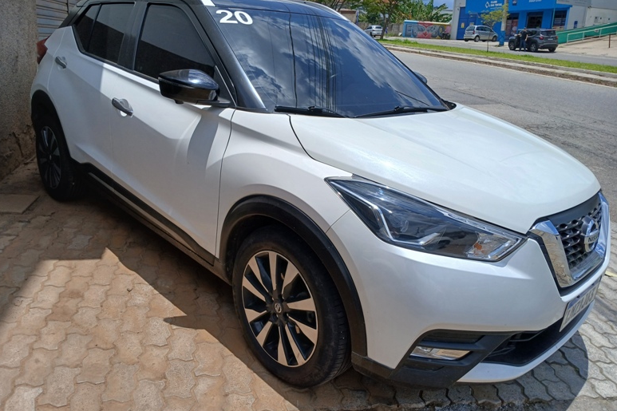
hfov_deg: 65.5
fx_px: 480
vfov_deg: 46.3
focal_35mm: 28
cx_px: 299
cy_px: 186
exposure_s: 1/1127
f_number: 1.8
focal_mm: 3.98
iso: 20
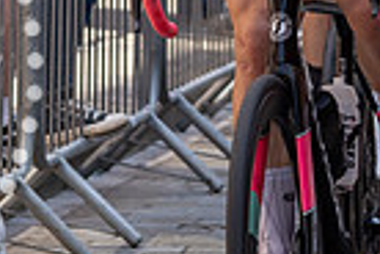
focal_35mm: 496
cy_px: -383
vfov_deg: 2.7
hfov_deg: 4.2
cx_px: 280
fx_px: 5235
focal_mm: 75
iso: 100
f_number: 4
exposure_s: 1/400
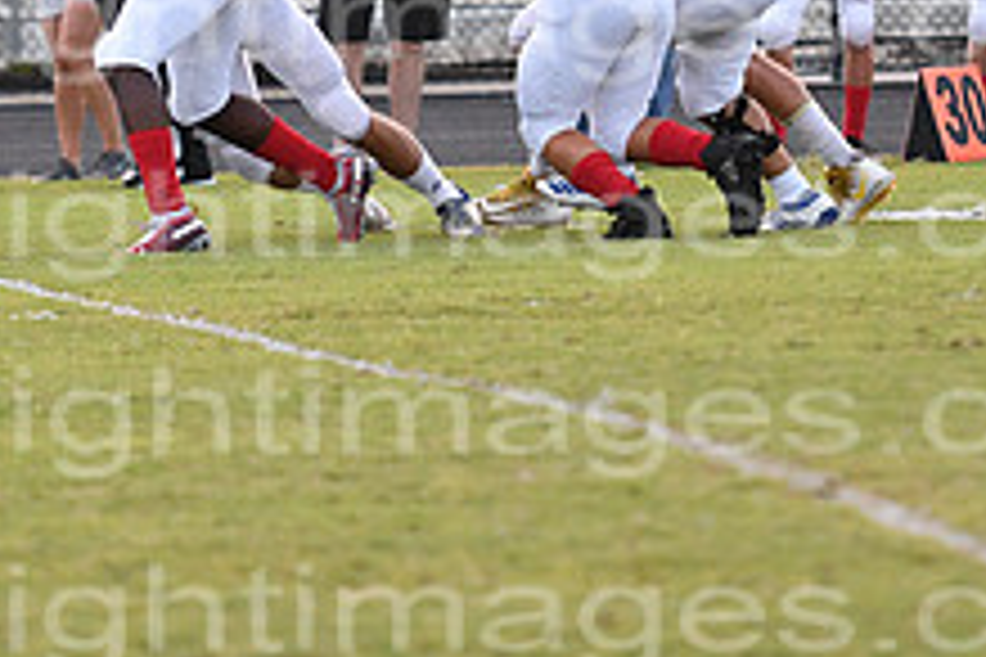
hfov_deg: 3.7
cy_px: -70
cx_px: 221
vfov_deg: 2.5
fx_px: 15200
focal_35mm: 555
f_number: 3.2
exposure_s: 1/1250
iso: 1600
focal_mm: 140
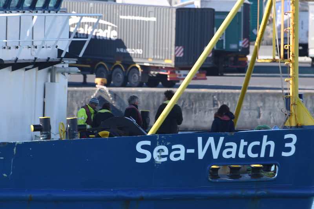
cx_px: 157
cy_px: 104
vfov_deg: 1.8
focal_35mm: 750
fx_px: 6540
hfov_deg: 2.8
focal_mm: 500
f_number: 9
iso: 200
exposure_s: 1/160
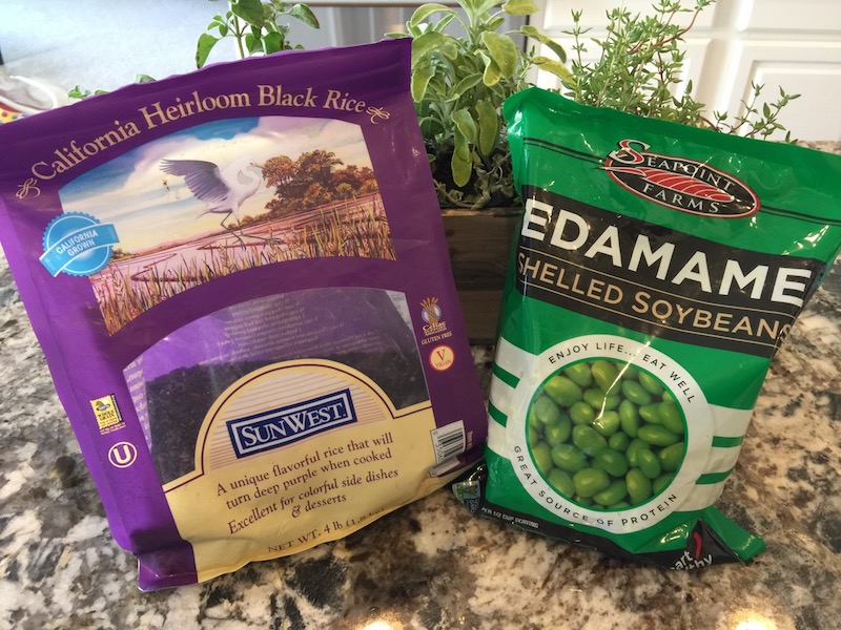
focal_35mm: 29
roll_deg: +0.6
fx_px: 705
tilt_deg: -37.5
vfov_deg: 48.2
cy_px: 315
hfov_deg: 61.7
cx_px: 420
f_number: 2.2
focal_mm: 4.15
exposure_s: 1/15
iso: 64
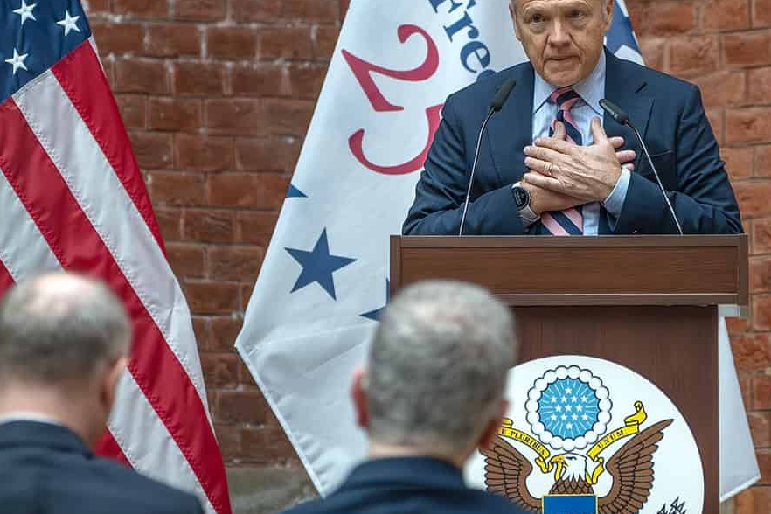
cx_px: 600
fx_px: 7046
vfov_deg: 4.2
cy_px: 50
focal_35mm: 329
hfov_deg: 6.3
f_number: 2.8
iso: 1600
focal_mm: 126
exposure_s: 1/500
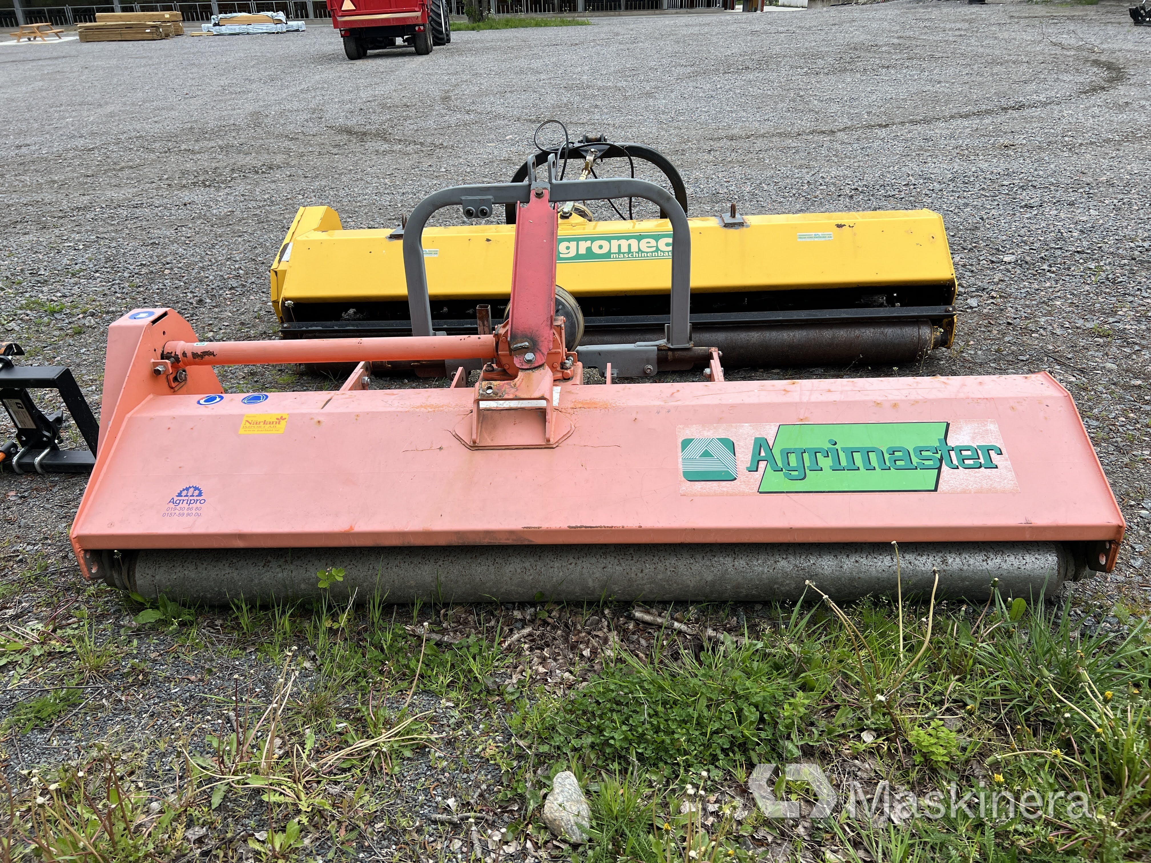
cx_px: 576
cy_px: 432
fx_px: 865
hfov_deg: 67.3
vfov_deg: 53.1
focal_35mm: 26
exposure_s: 1/853
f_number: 1.5
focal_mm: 5.7
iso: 50
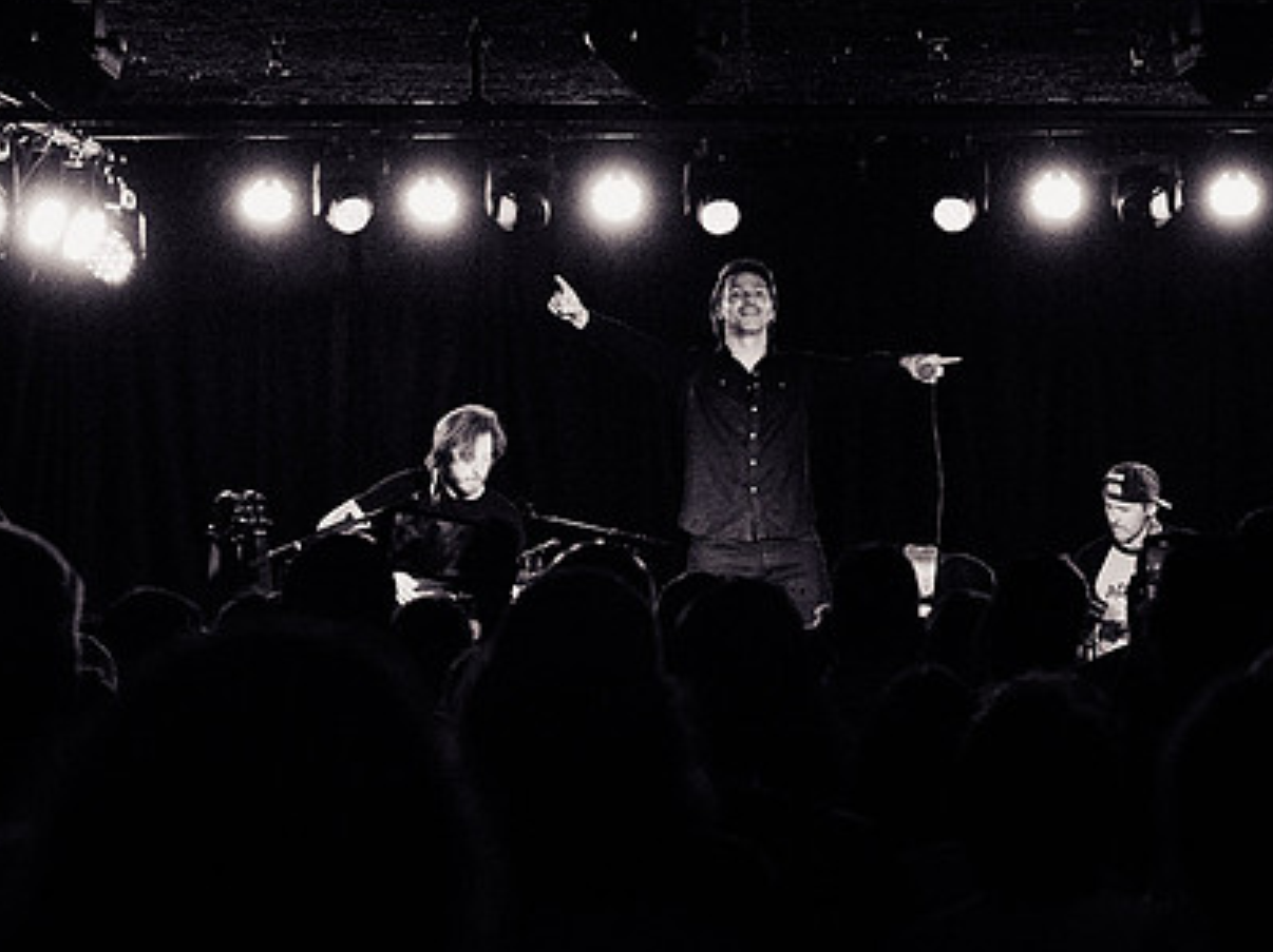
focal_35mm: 127
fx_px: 4668
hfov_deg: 15.5
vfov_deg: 11.7
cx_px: 737
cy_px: 428
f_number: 4
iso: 2500
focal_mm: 70
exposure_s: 1/640
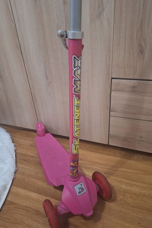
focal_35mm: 24
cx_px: 79
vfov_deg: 73.7
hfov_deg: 53.1
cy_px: 114
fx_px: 152
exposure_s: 1/20
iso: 500
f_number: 1.8
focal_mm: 5.54
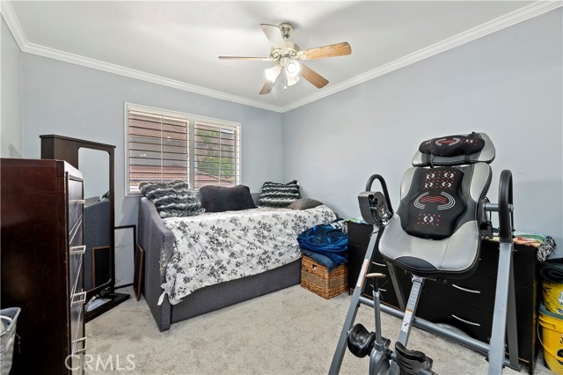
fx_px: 219
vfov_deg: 81.1
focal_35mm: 14
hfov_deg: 104.3
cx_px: 282
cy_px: 188
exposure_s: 1/2.5
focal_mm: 14
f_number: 10
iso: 500
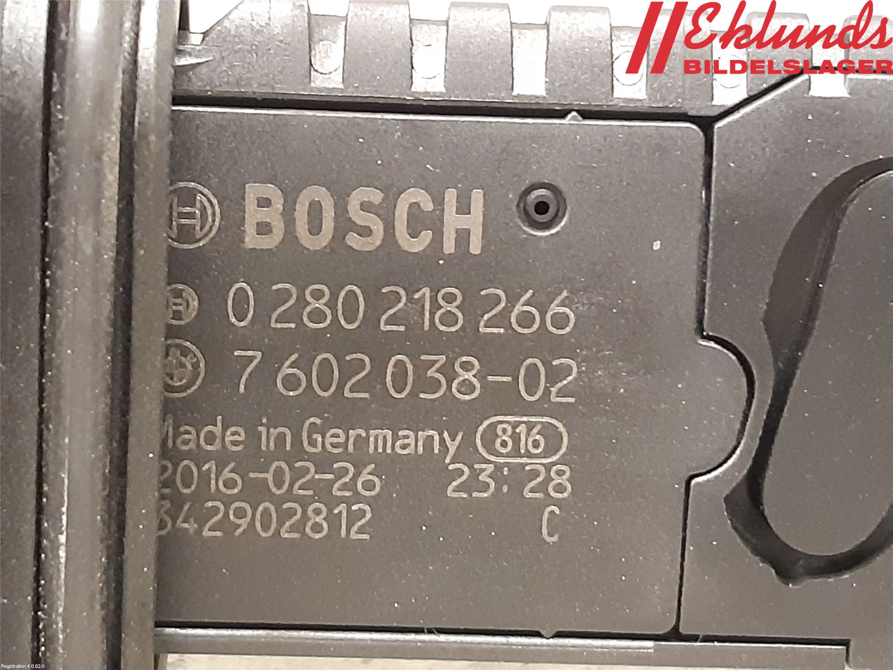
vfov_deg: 53.1
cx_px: 446
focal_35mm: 26
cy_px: 335
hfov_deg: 67.3
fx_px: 671
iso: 640
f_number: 1.7
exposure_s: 1/20
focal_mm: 3.93
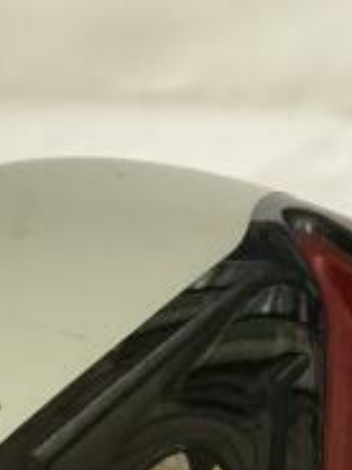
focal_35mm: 121
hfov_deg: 12.2
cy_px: 771
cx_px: 242
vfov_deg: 14.8
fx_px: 1641
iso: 100
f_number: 2.4
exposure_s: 1/33
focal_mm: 3.3
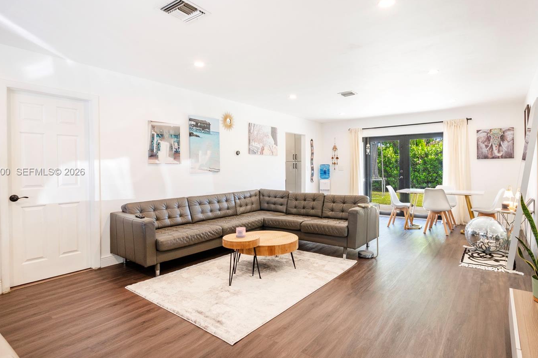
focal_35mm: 20
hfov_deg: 85.1
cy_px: 172
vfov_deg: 63.0
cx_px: 280
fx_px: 293
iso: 250
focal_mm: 11
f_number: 7.1
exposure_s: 1/8
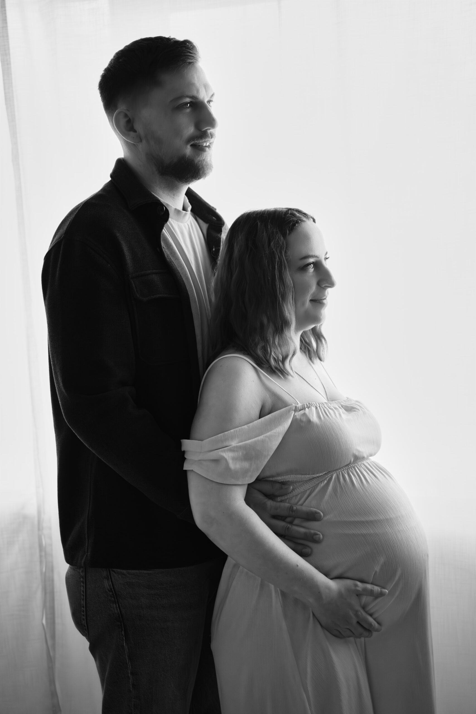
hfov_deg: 22.3
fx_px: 1210
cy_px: 357
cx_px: 238
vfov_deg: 32.9
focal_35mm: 61
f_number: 3.2
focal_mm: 61
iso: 1000
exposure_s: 1/125
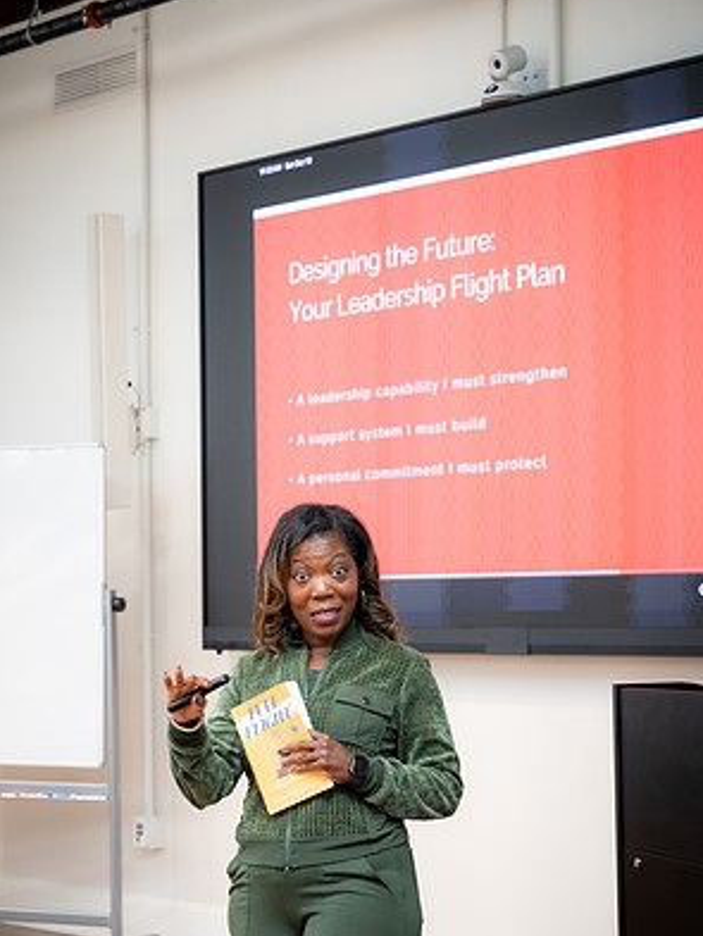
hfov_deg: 19.1
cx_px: 354
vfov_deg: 25.3
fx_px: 2084
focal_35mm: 77
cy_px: 519
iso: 2500
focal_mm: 70
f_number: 5
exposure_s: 1/250
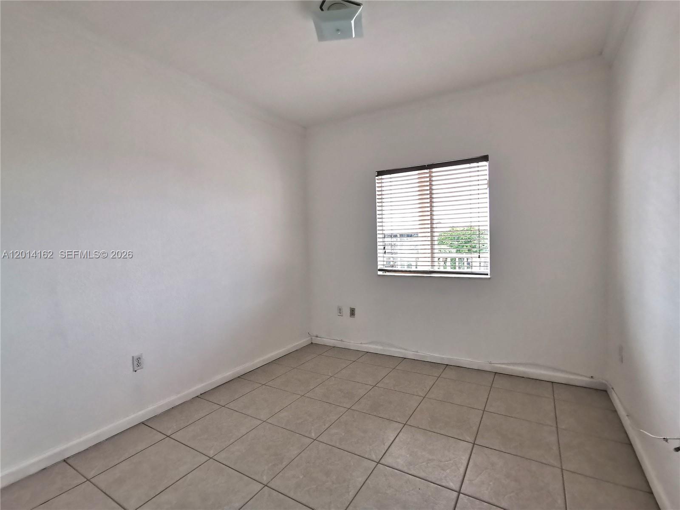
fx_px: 334
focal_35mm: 17
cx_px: 340
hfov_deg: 91.0
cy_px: 255
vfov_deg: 74.7
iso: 125
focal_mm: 2.23
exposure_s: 1/120
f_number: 2.2
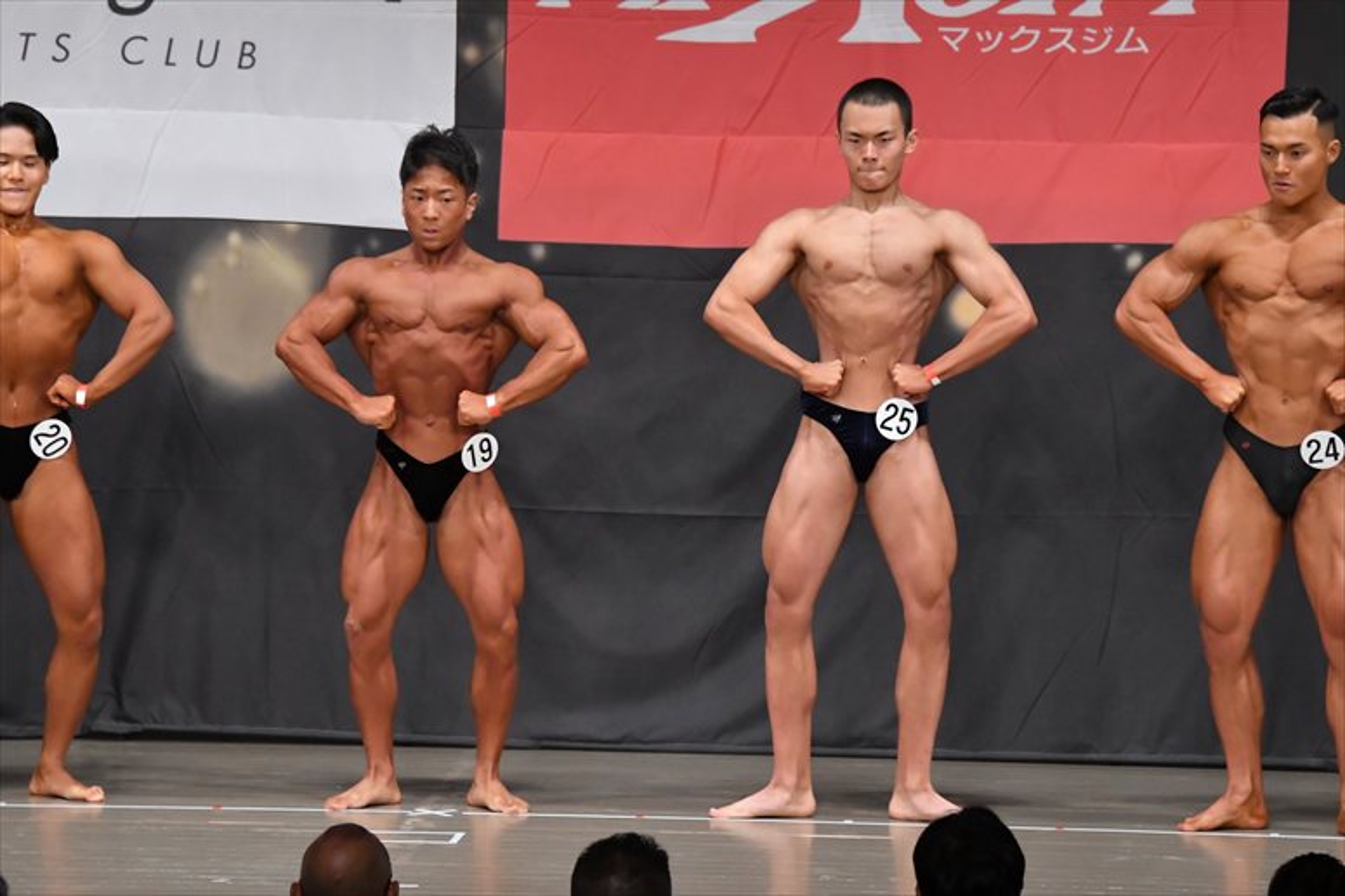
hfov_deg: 10.2
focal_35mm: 202
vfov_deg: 6.8
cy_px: 448
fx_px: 7543
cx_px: 672
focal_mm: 135
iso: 5000
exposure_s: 1/400
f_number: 5.6
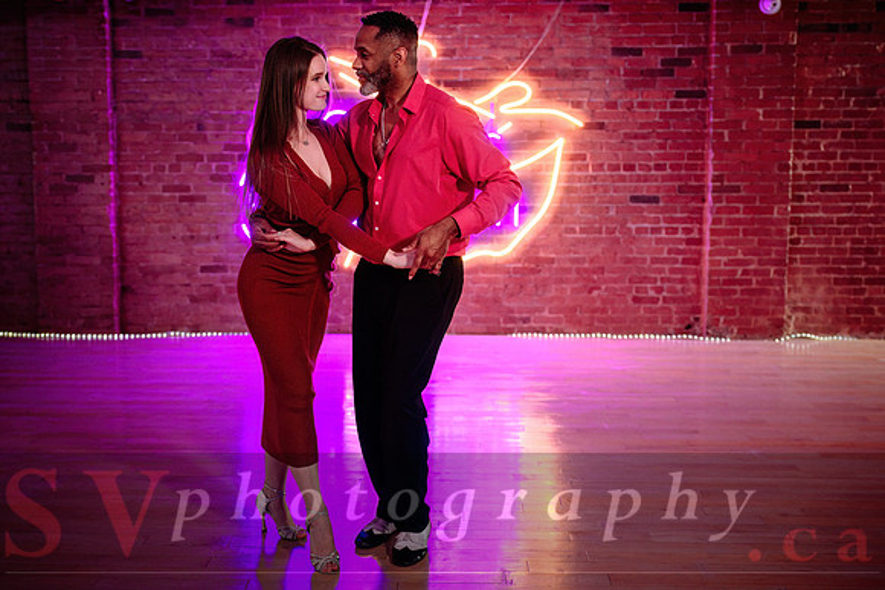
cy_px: 289
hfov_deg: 43.5
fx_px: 1108
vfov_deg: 29.8
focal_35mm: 45
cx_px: 422
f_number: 2
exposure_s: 1/200
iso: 1600
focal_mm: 34
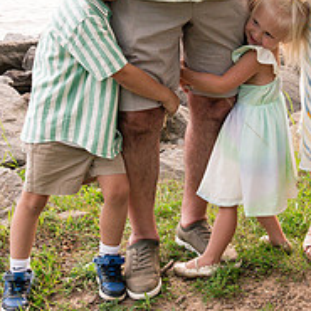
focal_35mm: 75
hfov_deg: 22.7
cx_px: 253
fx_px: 762
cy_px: 88
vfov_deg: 22.9
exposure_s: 1/200
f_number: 5.6
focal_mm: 24
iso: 800
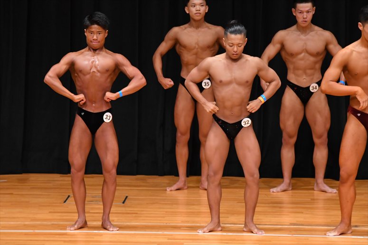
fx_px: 3065
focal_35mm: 300
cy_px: 122
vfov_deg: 4.6
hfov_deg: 6.9
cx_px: 184
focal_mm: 200
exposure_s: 1/400
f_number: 5.6
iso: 4000
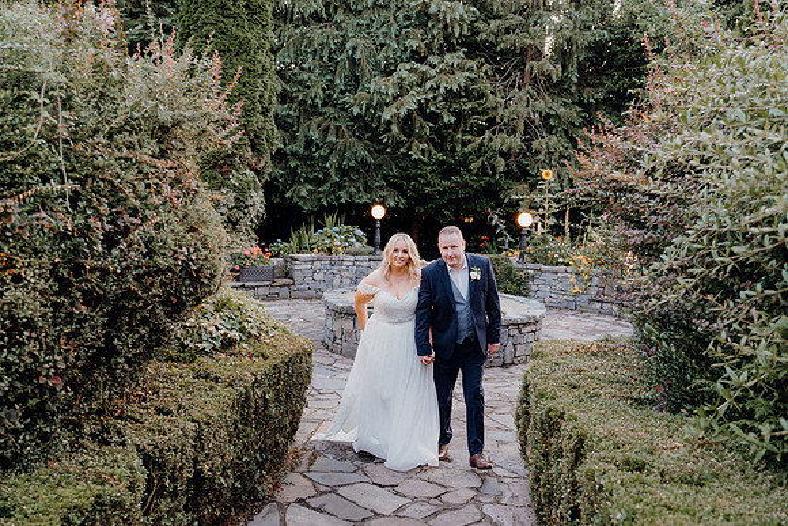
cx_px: 394
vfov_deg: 38.9
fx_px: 744
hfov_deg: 55.8
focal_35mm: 34
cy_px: 263
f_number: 3.5
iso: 4000
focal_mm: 34
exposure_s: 1/160
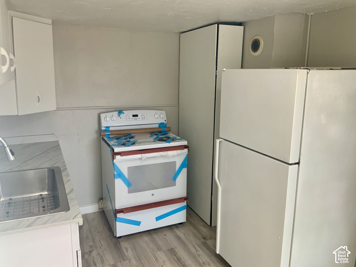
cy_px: 134
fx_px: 298
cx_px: 178
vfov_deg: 48.2
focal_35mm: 29
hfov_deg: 61.7
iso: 50
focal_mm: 3
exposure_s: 1/120
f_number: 1.8
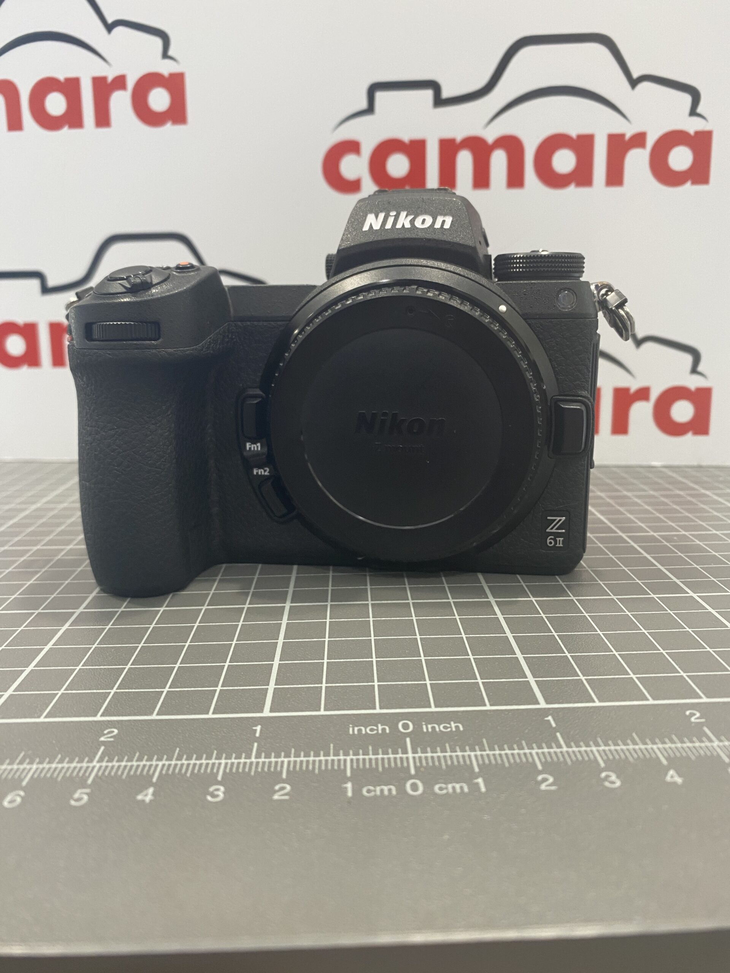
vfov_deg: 67.3
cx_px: 365
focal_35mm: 26
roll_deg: +1.2
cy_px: 486
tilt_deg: -12.2
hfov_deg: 53.1
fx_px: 731
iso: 64
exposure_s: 1/50
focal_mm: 4.25
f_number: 1.8
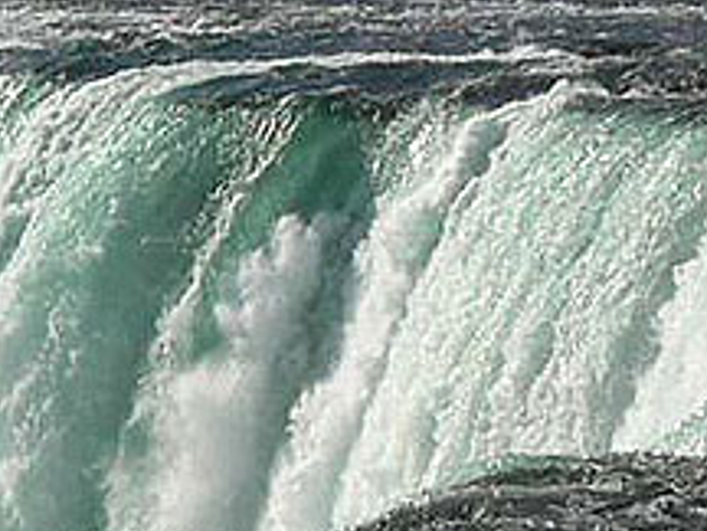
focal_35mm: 244
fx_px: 4983
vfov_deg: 6.1
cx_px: 285
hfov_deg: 8.1
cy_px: 420
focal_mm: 19.5
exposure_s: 1/1600
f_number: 8
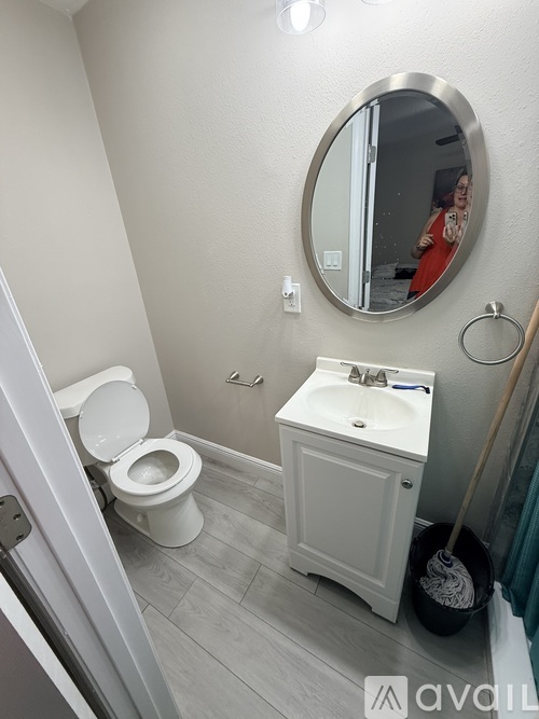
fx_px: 291
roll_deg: +4.5
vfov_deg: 102.1
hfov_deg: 85.7
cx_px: 270
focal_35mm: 14
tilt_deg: -20.4
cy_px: 360
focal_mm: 2.22
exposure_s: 1/120
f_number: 2.2
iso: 160
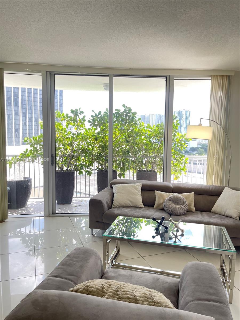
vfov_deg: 67.3
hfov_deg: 53.1
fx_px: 240
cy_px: 160
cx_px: 120
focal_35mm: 26
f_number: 1.6
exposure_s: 1/120
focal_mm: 5.1
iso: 64
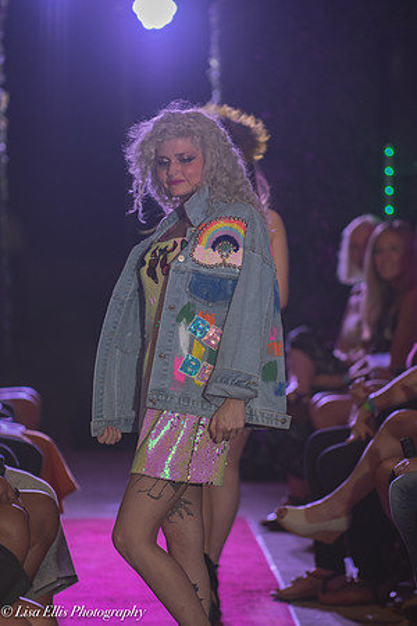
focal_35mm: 240
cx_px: 208
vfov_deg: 8.6
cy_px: 313
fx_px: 4170
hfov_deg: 5.7
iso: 800
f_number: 4.5
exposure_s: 1/250
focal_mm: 200
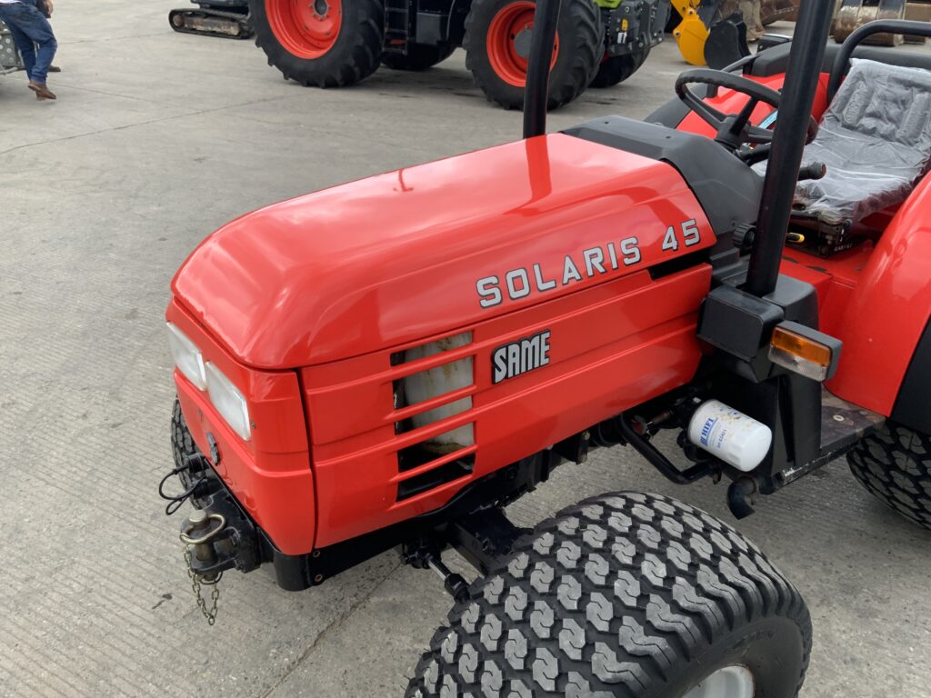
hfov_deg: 61.7
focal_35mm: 29
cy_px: 349
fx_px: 780
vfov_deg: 48.2
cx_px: 466
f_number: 1.8
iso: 16
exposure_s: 1/351
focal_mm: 3
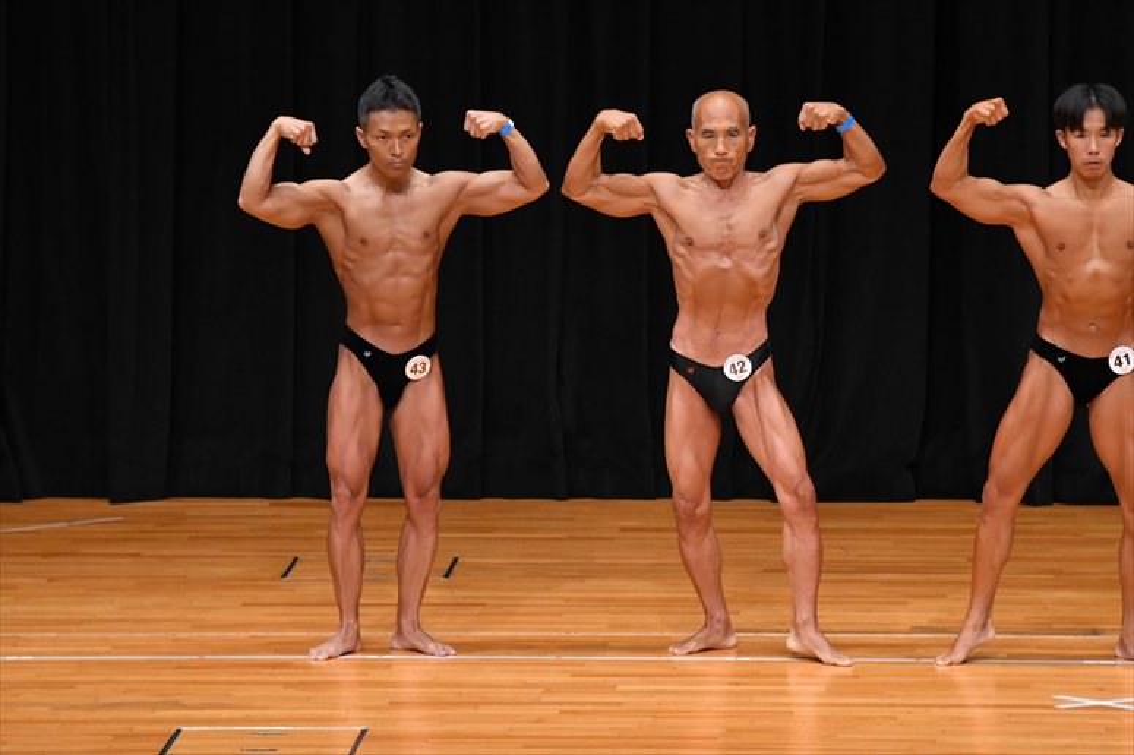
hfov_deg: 7.6
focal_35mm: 270
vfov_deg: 5.1
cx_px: 567
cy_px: 378
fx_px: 8501
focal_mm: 180
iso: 3200
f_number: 5.6
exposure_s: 1/400
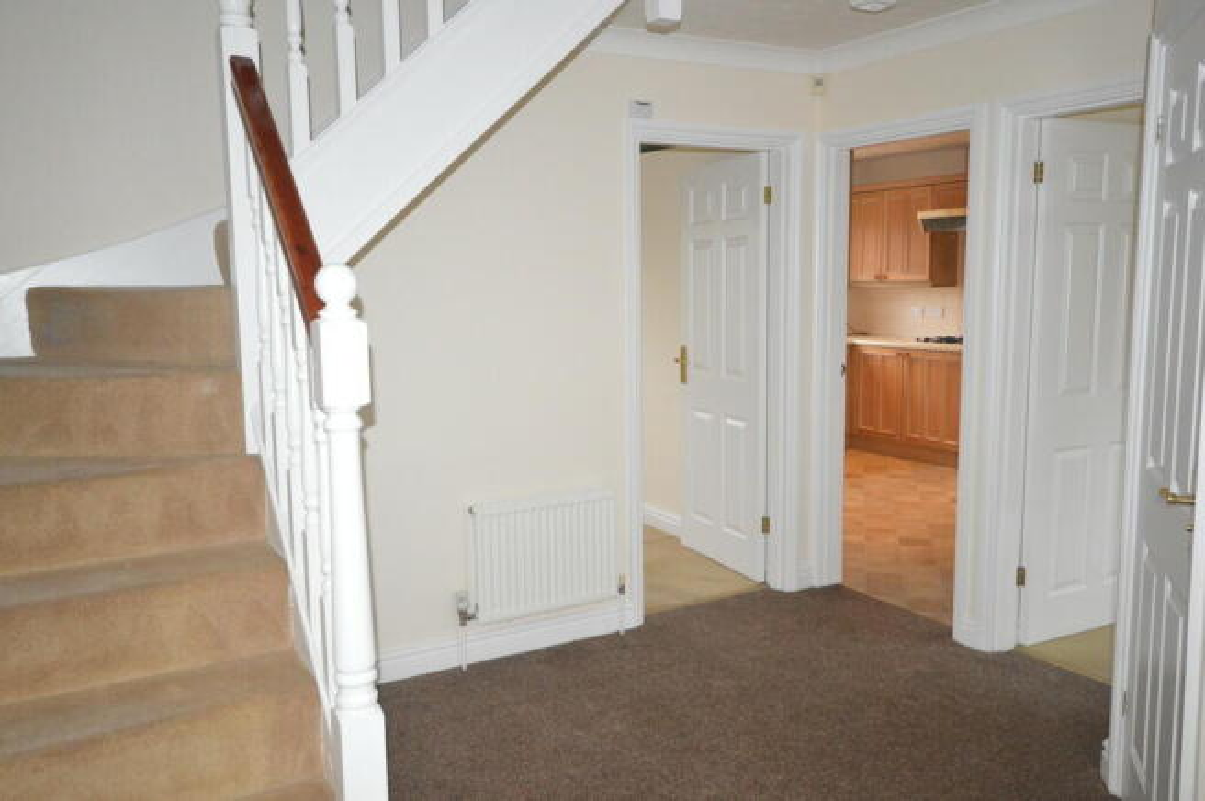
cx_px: 602
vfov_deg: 43.5
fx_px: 1003
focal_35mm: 30
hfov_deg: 62.0
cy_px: 400
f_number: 5.6
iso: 3200
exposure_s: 1/60
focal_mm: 20
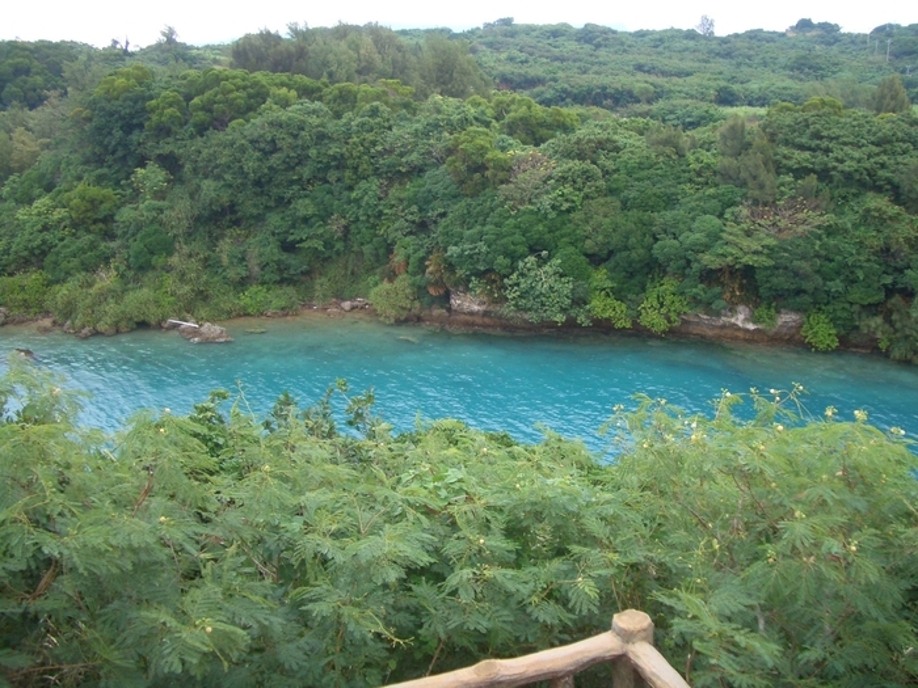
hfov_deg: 52.6
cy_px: 344
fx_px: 928
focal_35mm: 35
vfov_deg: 40.7
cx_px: 459
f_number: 2.6
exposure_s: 1/60
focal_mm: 5.8
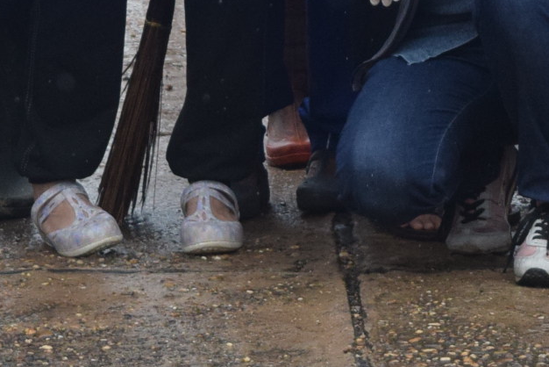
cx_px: 140
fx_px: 6017
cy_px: -355
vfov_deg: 3.5
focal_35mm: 394
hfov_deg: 5.2
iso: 800
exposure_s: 1/1250
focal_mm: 55
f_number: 5.6
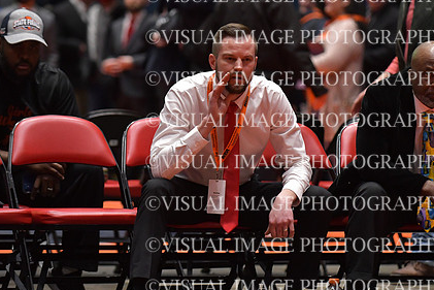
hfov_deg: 7.1
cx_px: 295
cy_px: 141
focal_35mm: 289
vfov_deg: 4.8
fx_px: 3485
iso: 2500
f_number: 2.8
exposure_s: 1/800
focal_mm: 140
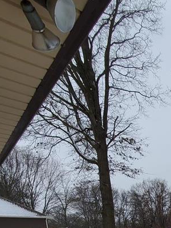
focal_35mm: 39
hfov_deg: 27.6
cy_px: 286
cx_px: 245
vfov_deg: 35.4
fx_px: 257
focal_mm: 1.8
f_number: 2.2
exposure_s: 1/418
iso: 50
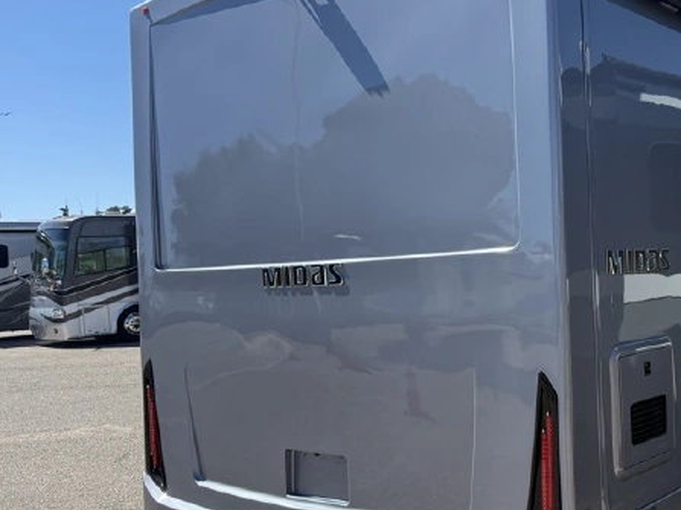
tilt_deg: -2.4
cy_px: 283
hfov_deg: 41.6
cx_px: 561
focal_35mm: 43
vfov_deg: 33.5
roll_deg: +2.9
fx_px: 846
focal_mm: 6.76
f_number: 1.78
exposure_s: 1/3953
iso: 125
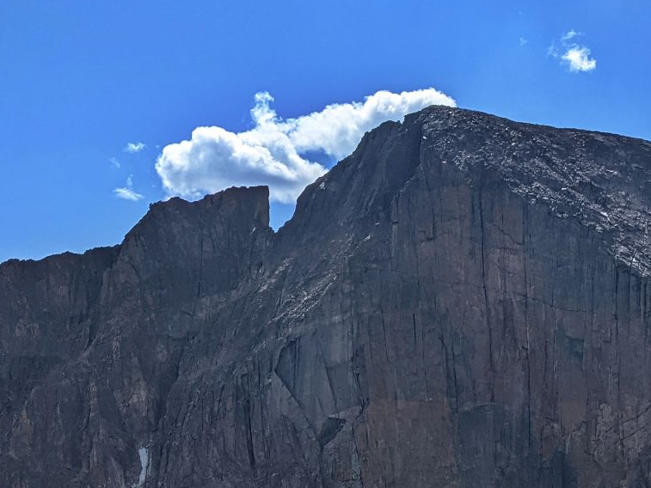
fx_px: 1373
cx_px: 461
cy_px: 571
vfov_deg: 19.1
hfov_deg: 26.4
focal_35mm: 73
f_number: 1.73
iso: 50
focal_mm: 4.38
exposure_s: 1/7812
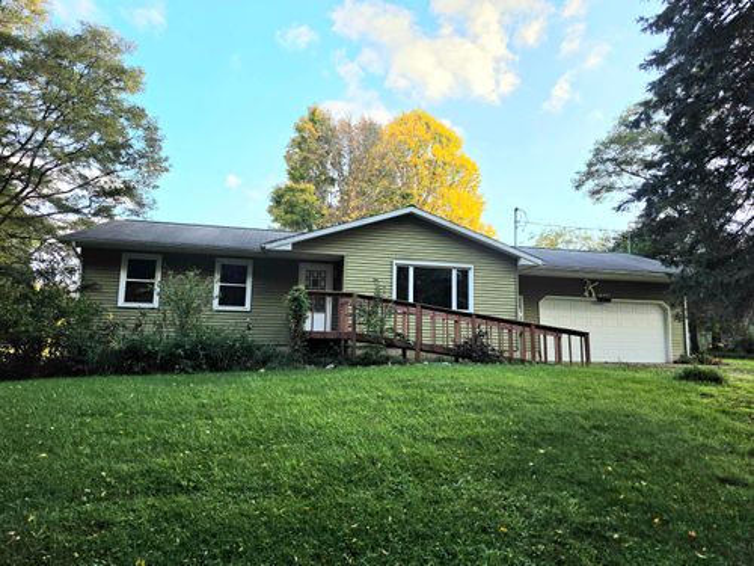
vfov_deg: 58.9
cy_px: 283
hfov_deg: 73.9
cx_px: 377
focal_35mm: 23
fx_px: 501
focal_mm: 6.5
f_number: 1.4
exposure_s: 1/10000
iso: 64
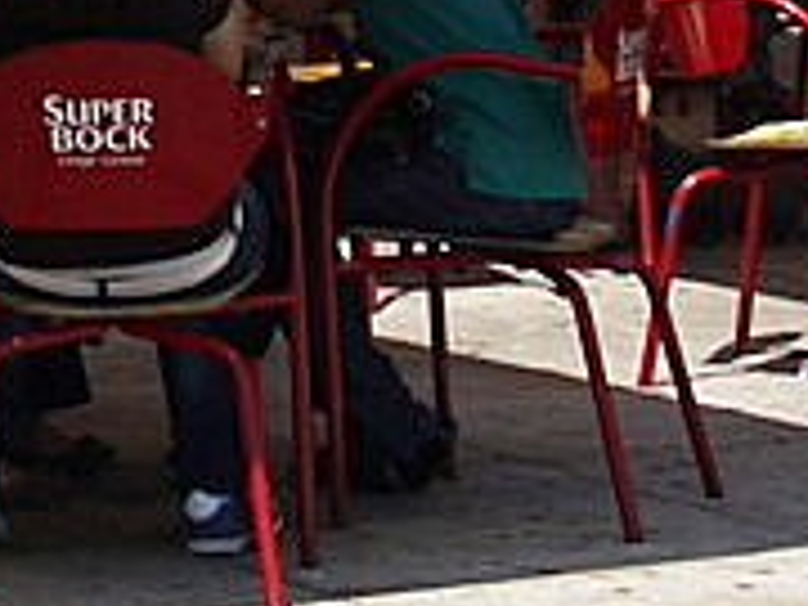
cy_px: -1284
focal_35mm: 227
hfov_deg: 8.4
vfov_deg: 6.0
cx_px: -705
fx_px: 5299
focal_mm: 16
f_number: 7.1
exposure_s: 1/250
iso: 100
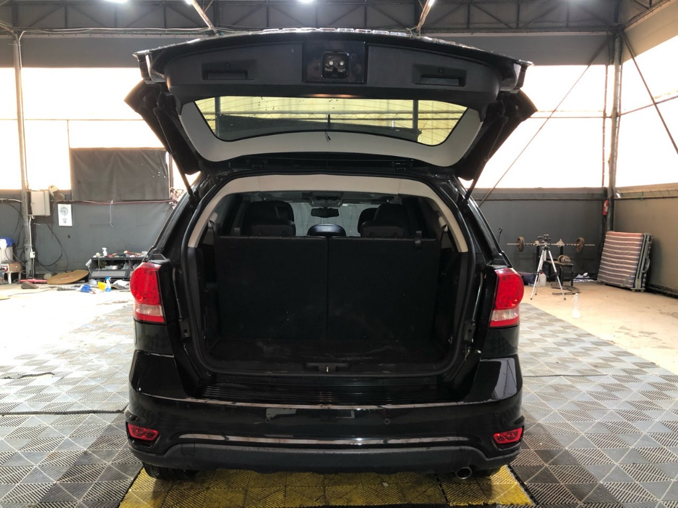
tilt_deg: -6.8
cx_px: 339
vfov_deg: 49.7
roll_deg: +0.2
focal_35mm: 28
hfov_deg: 63.4
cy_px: 254
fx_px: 548
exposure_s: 1/17
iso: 40
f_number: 1.8
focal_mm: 3.99
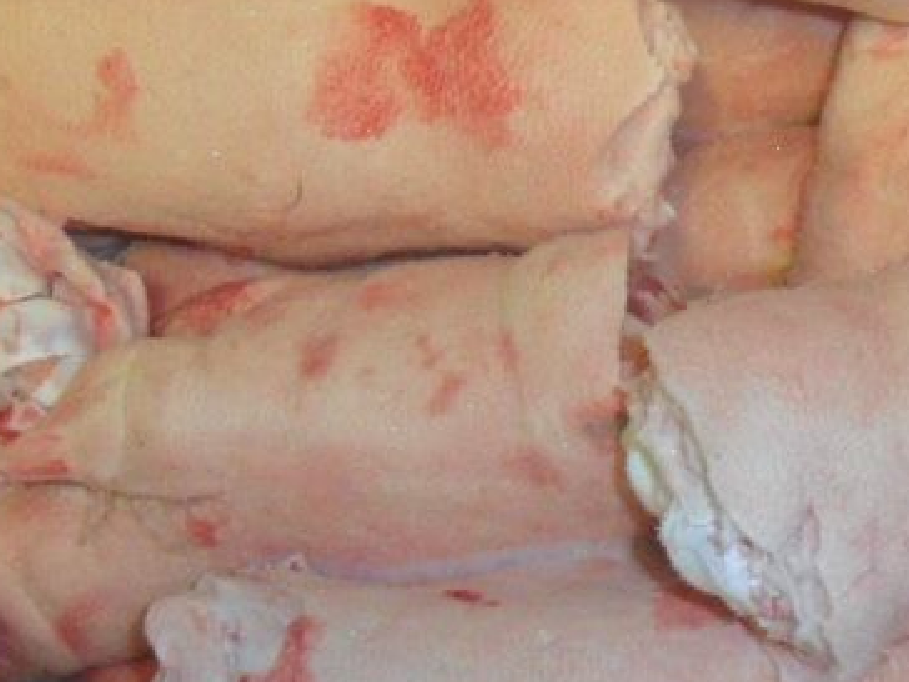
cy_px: 110
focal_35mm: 76
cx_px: 807
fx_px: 1996
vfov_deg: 19.1
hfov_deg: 24.9
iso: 400
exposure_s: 1/30
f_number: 3.5
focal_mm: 4.9
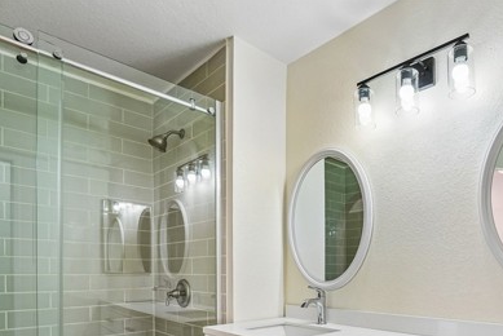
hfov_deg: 72.8
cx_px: 350
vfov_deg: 51.5
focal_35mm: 23
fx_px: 322
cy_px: 271
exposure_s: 1/60
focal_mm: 14
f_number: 8
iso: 320
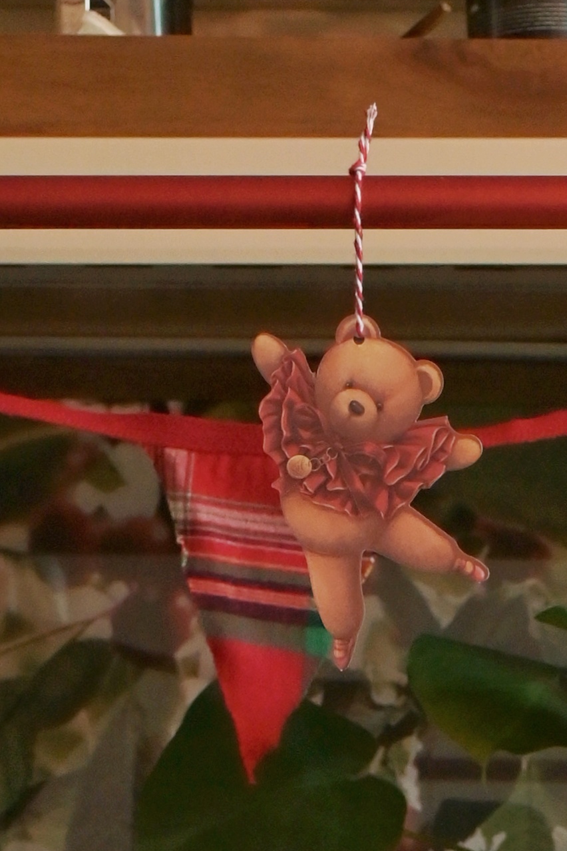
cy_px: 1534
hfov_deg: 9.1
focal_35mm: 149
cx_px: 555
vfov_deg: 12.6
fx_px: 3524
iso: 800
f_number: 4
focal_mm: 23
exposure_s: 1/30
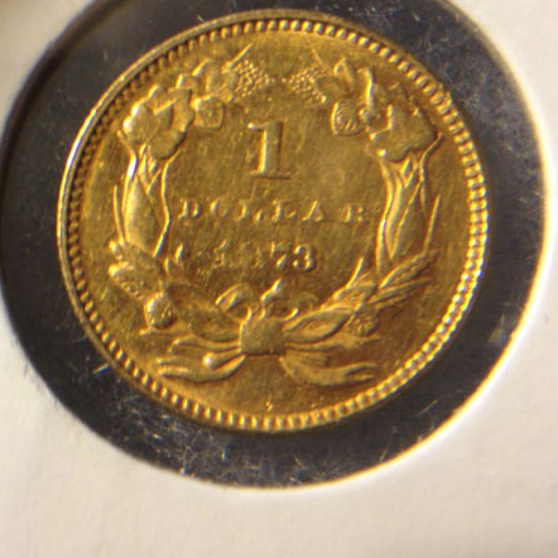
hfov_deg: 40.0
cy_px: 234
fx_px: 766
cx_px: 282
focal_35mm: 42
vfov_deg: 39.9
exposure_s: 1/20
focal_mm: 4.28
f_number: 2.4
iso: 64
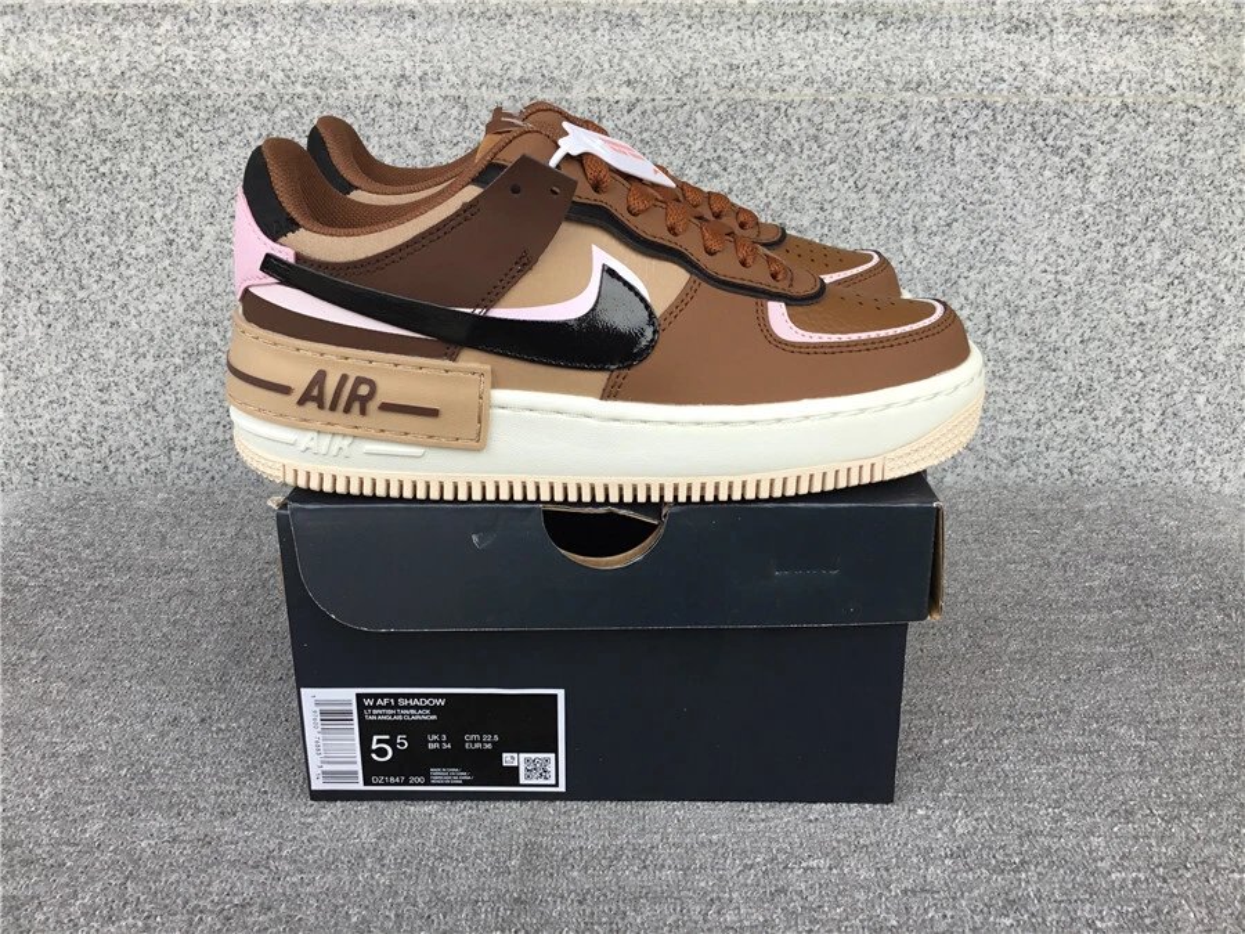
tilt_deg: -19.9
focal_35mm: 31
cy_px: 467
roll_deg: +0.1
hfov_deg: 58.4
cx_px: 622
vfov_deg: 45.4
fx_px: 1115
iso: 25
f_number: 2.4
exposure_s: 1/100
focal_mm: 3.3
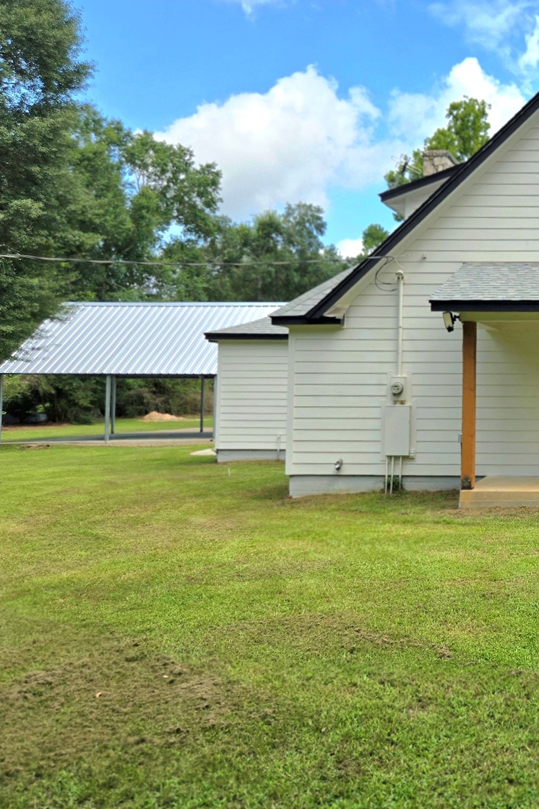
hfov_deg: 29.1
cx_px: 613
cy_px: 335
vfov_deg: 47.2
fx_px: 920
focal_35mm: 41
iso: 25
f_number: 1.8
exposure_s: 1/2000
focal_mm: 5.4
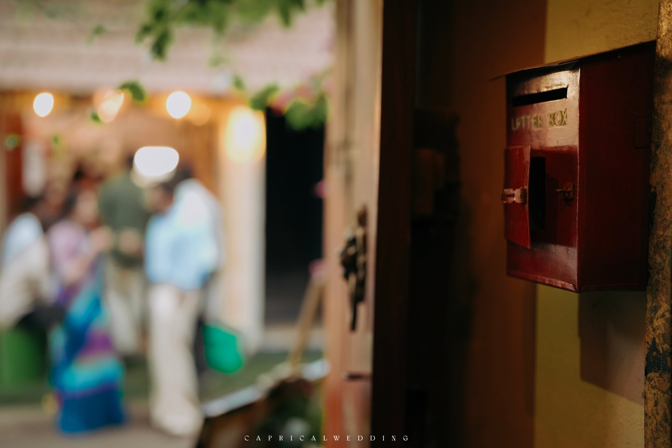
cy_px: 224
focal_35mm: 50
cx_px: 336
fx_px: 933
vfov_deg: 27.0
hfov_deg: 39.6
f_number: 1.8
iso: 1600
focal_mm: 50
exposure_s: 1/250
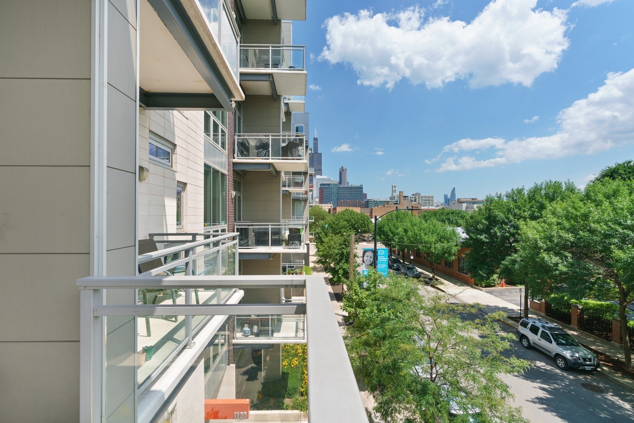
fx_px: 282
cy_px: 212
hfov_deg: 96.7
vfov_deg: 73.8
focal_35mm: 16
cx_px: 317
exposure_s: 1/2500
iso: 320
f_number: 7.1
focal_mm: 16
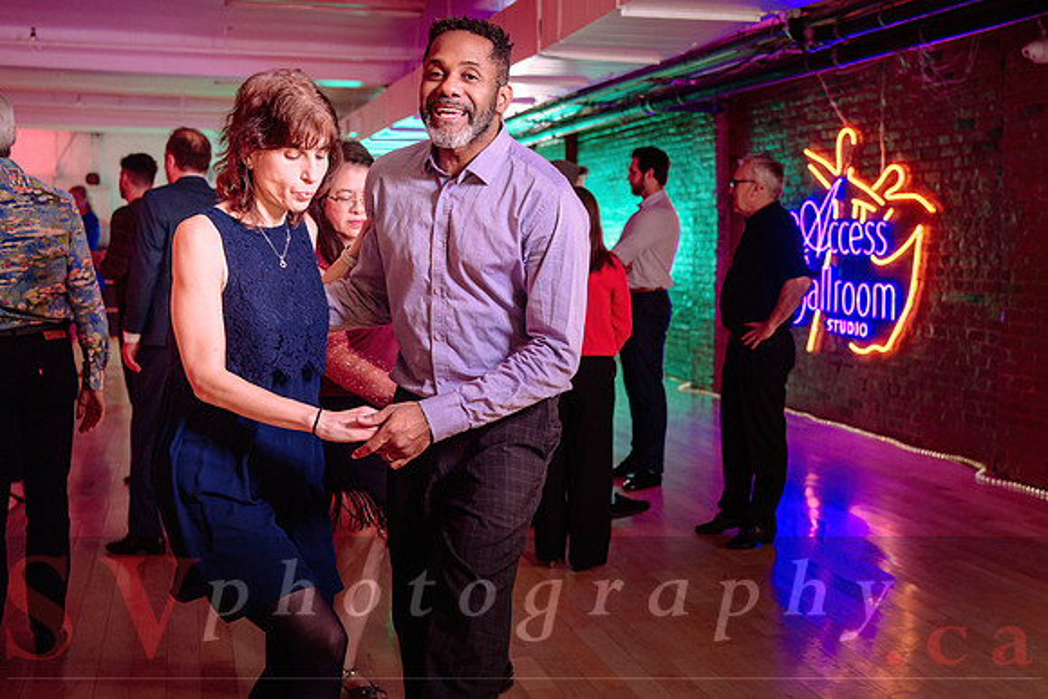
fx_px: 1326
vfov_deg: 29.5
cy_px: 350
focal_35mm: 46
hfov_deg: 42.9
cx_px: 628
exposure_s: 1/125
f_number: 3.5
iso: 1000
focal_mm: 38
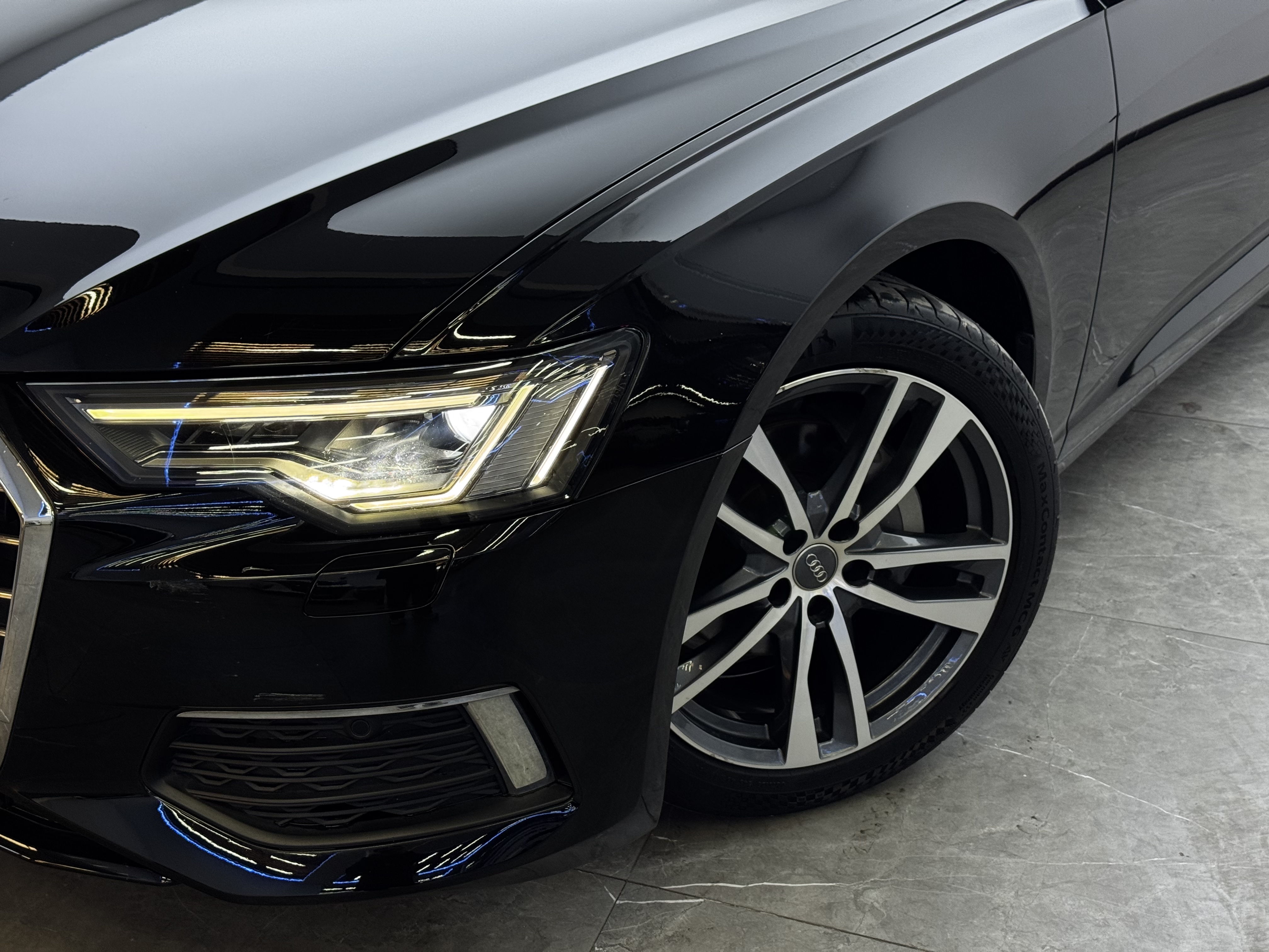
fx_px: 1760
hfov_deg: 39.7
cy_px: 476
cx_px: 634
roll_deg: -0.3
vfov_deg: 30.3
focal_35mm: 48
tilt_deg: -26.6
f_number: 1.78
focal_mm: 6.76
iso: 100
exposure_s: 1/102
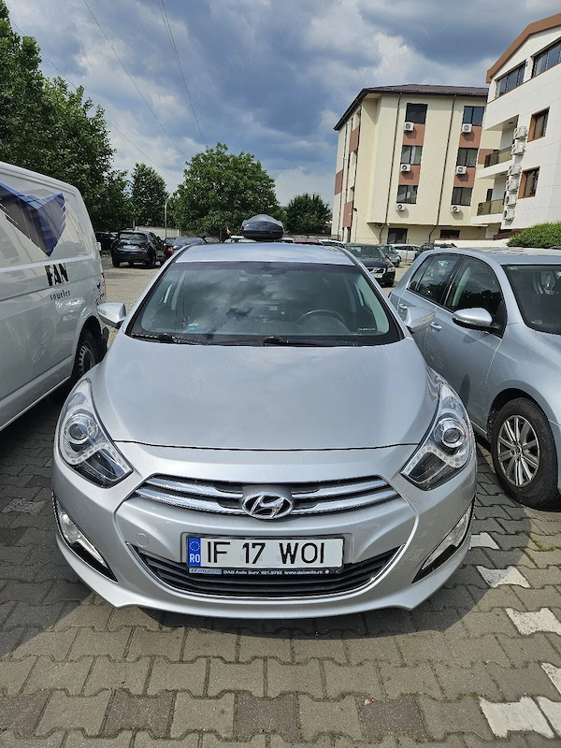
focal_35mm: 23
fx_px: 497
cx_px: 280
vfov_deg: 73.9
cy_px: 374
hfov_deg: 58.9
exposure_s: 1/2500
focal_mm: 5.4
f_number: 1.8
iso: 25
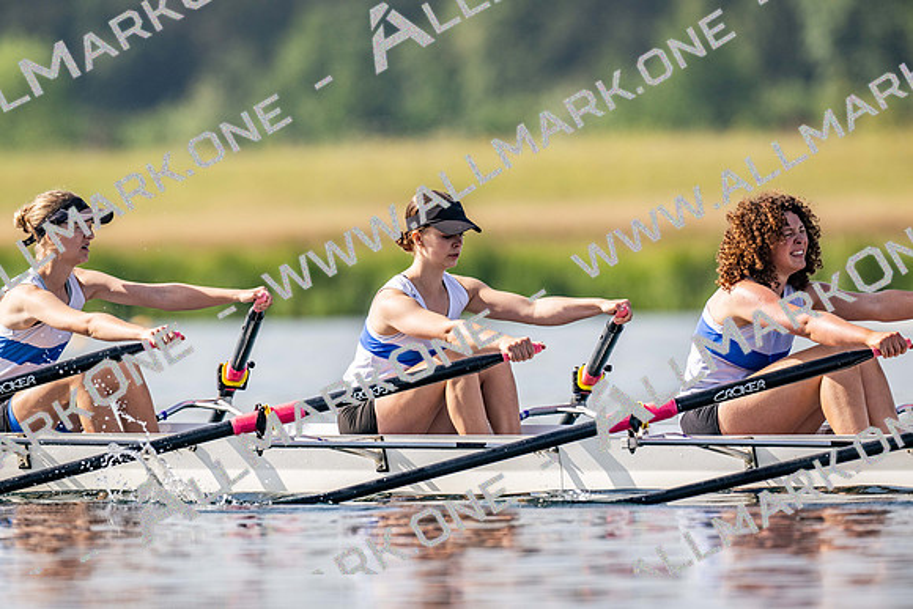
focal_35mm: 600
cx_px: 456
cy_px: 304
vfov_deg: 2.3
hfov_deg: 3.4
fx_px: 15220
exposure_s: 1/2500
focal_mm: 600
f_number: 5.6
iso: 280
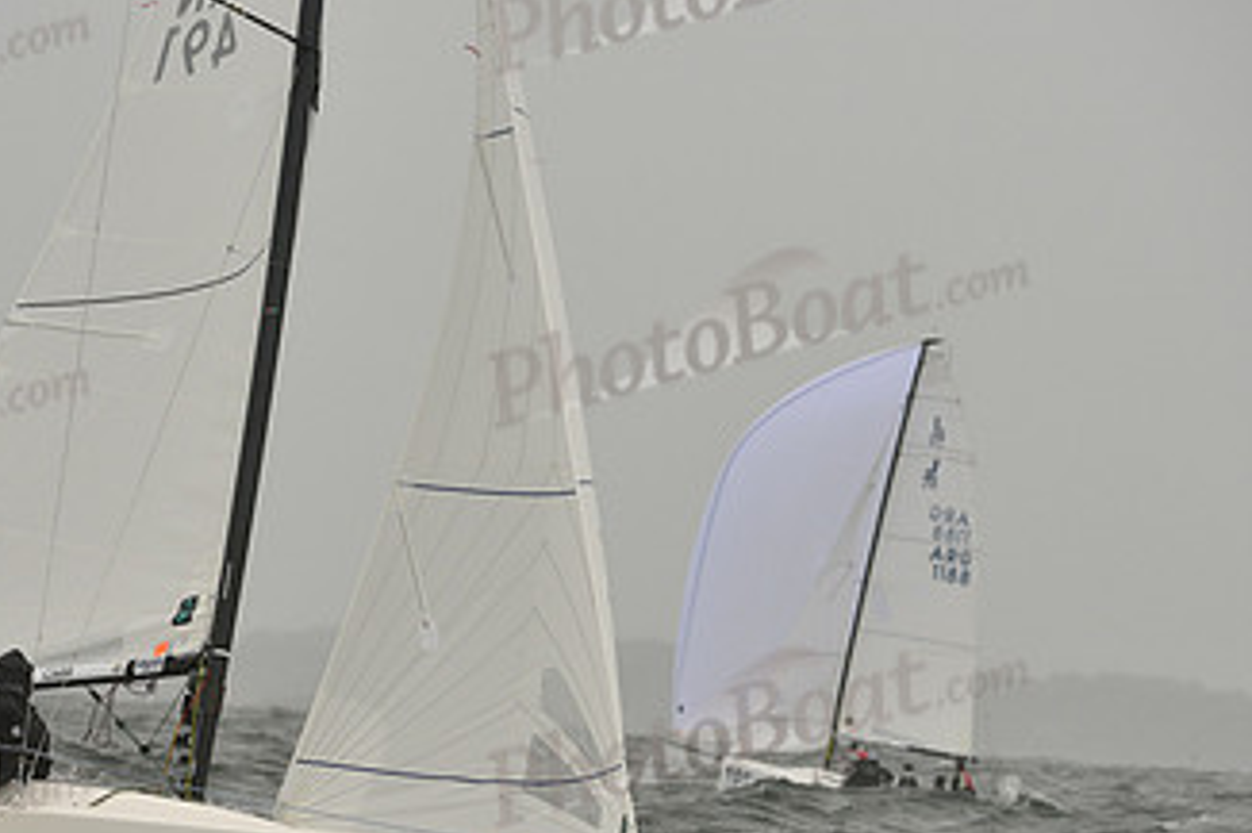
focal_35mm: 392
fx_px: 13625
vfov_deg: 3.5
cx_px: 292
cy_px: 582
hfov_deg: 5.3
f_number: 5.6
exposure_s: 1/1000
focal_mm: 220
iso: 400
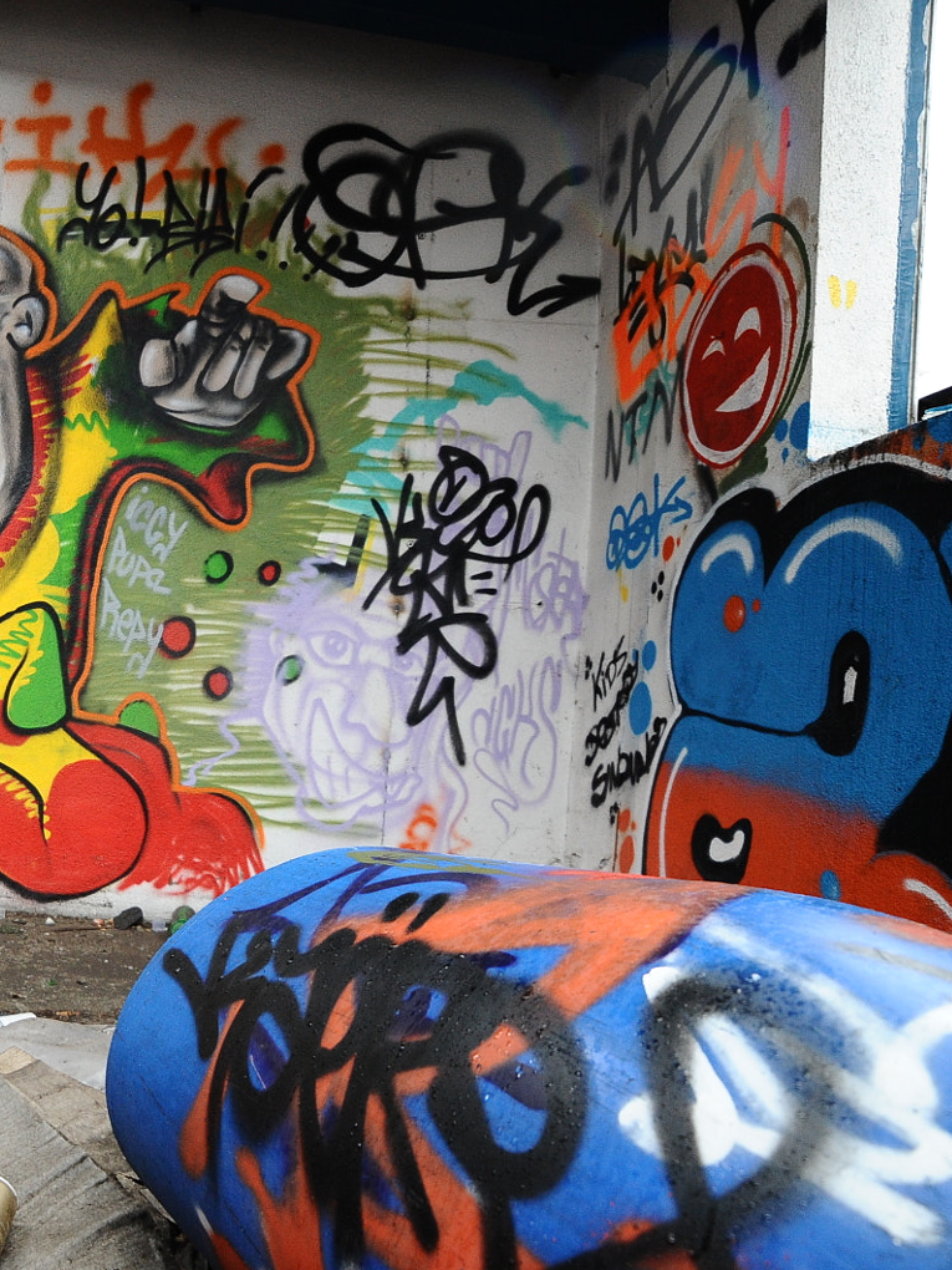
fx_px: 990
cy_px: 690
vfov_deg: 65.2
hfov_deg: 44.8
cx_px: 35
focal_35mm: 27
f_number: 3.5
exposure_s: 1/80
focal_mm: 14
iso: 1600
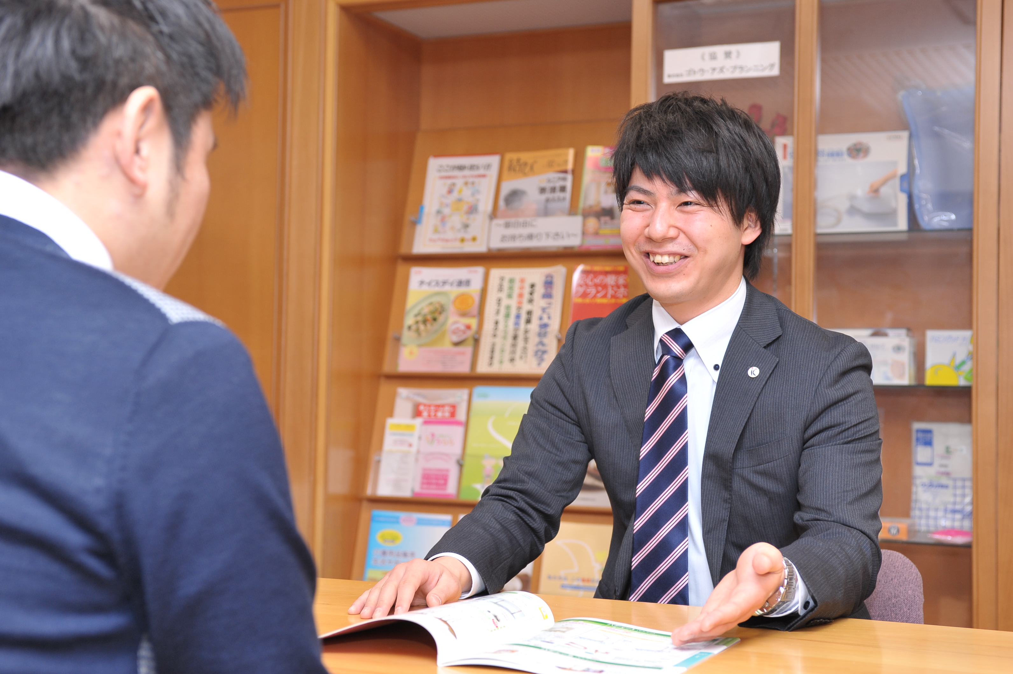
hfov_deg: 35.7
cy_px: 337
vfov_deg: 24.2
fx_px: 1575
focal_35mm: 56
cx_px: 506
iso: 800
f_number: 5
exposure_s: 1/80
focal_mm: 56
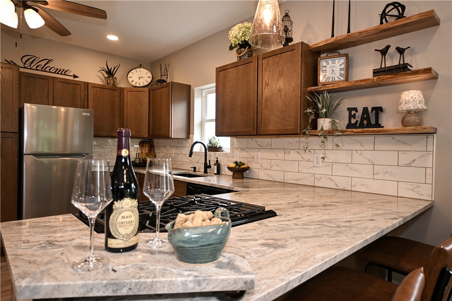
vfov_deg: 56.1
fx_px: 282
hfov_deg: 77.3
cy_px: 150
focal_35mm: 22
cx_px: 226
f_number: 4
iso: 320
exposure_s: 1/60
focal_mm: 15
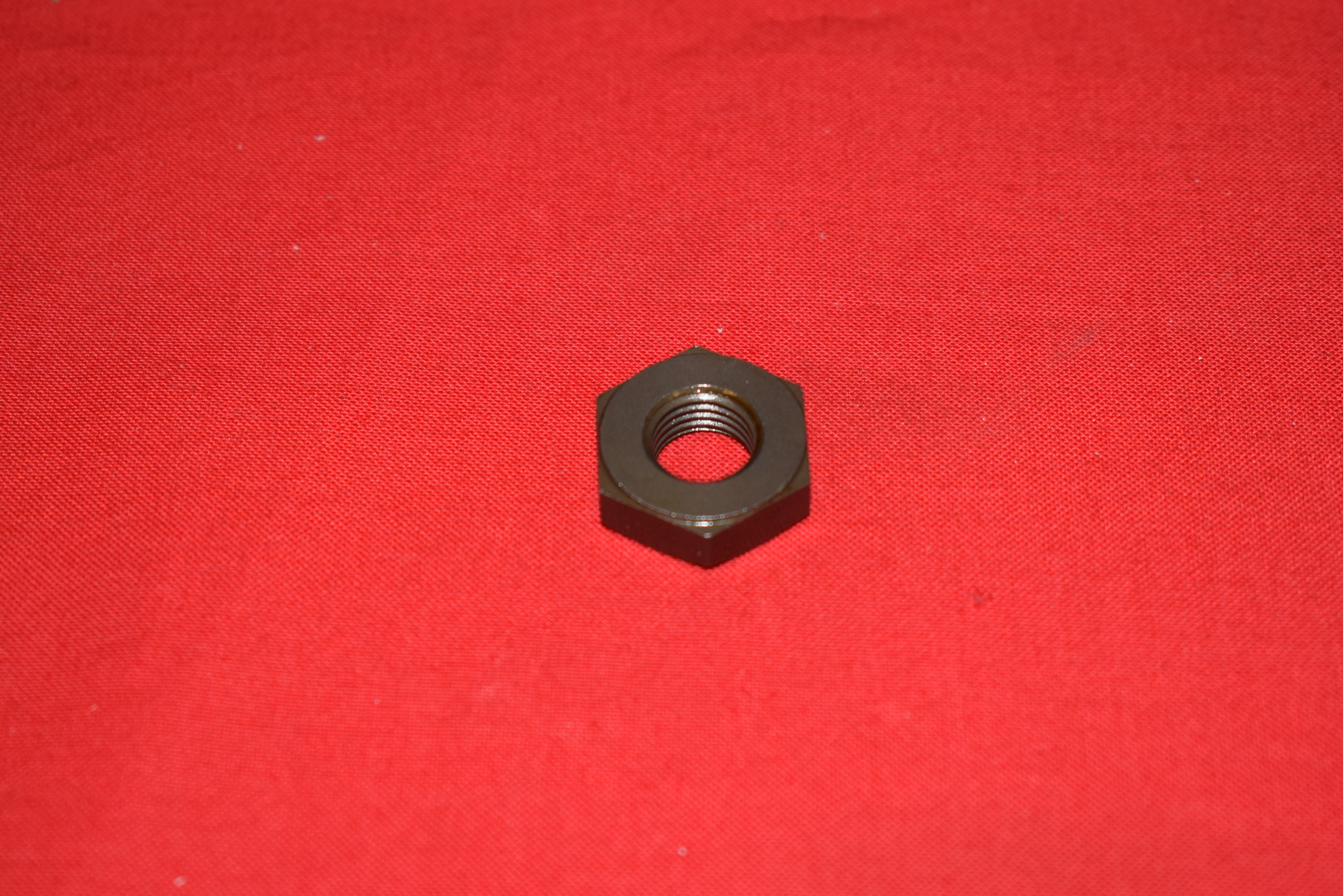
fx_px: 3078
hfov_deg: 24.6
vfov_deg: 16.6
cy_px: 448
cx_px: 672
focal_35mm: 82
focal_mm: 55
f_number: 5.6
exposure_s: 1/125
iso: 640
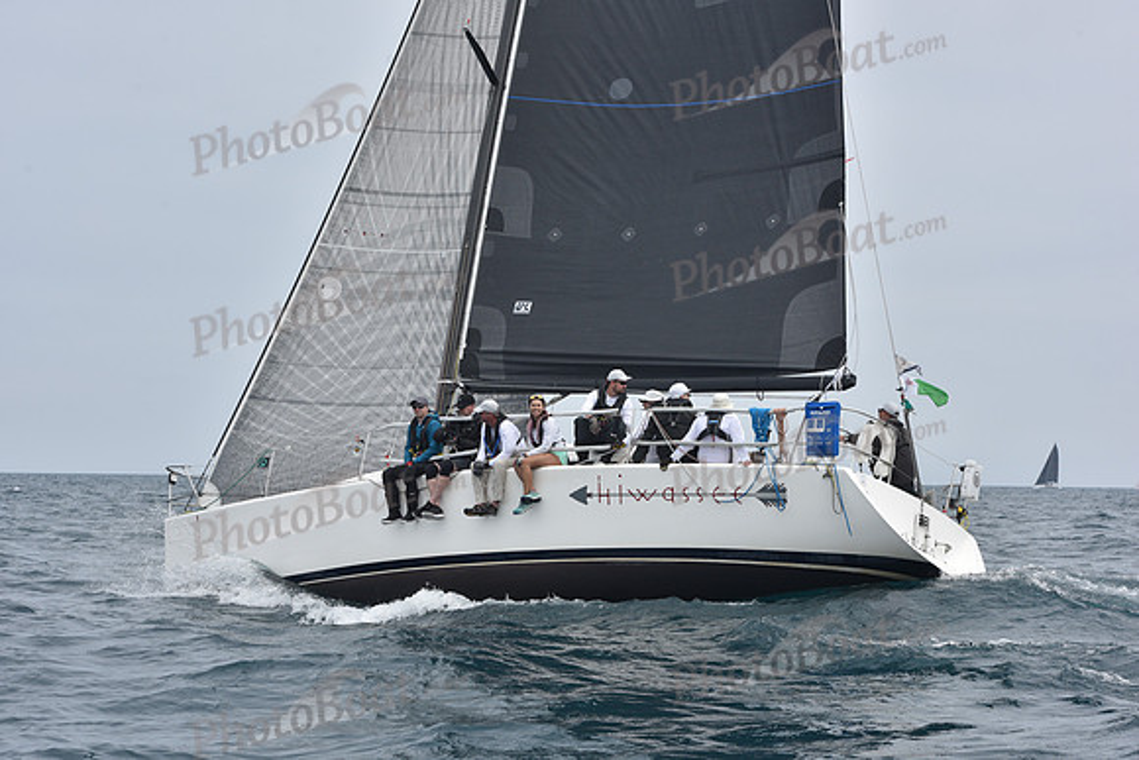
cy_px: 380
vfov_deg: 17.1
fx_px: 2532
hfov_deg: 25.4
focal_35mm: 80
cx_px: 570
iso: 250
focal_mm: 80
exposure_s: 1/800
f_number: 9
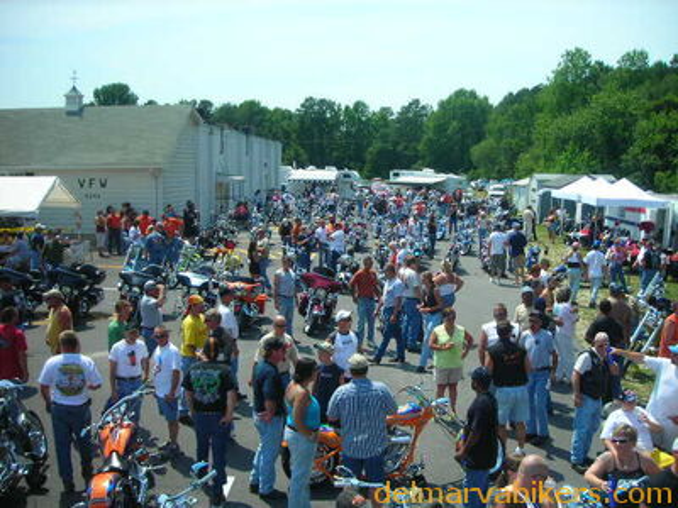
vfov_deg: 37.7
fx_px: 744
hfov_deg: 49.0
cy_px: 254
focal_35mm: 38
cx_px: 339
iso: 50
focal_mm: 6.3
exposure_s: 1/150
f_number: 6.4
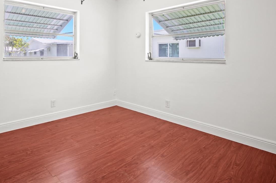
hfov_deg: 75.2
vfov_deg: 53.6
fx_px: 174
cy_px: 51
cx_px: 100
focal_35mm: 23
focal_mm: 15.5
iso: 200
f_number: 4
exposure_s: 1/60
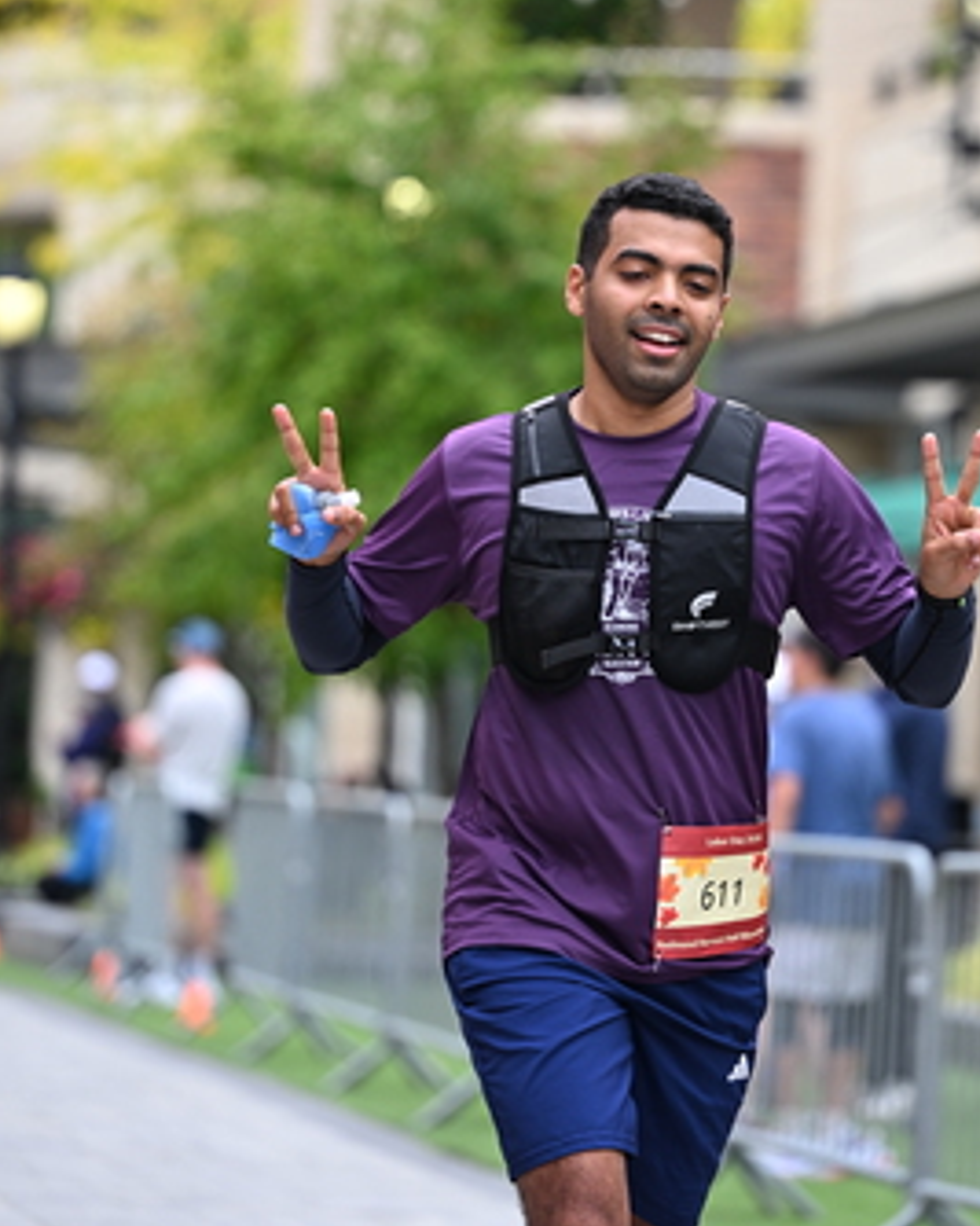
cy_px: 444
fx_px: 7291
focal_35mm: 201
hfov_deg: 7.7
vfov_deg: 9.6
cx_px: 640
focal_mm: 130
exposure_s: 1/2000
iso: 640
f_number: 2.8
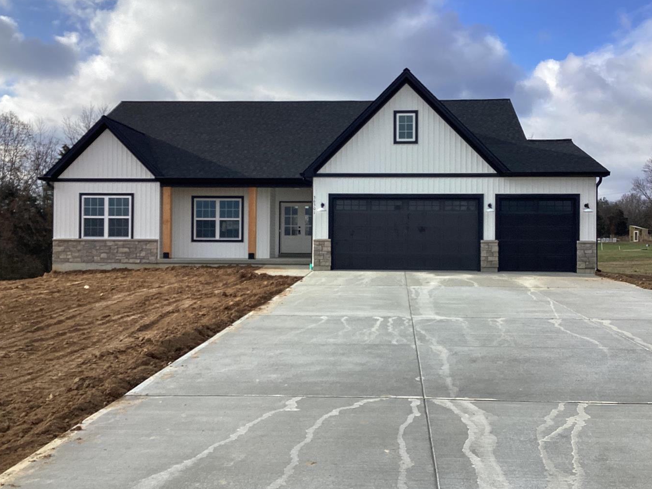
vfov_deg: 38.6
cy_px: 243
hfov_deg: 50.1
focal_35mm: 37
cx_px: 352
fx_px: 697
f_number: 2.4
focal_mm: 3.3
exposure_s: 1/1181
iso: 25
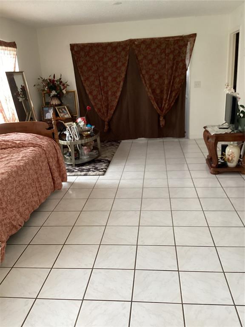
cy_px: 164
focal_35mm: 31
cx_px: 122
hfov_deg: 45.4
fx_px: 293
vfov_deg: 58.4
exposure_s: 1/40
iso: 320
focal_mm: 3.3
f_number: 2.4
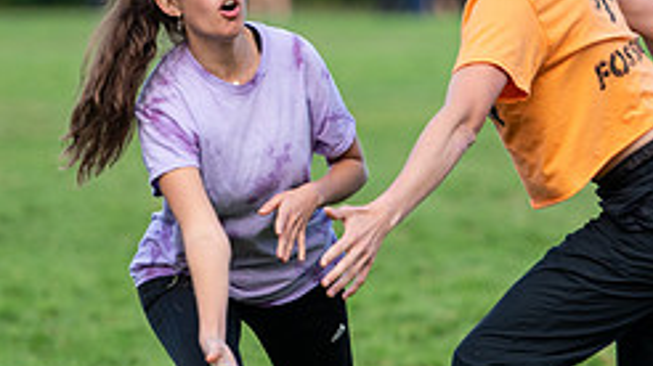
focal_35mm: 566
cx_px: 539
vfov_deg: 2.1
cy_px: 277
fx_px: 9794
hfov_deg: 3.8
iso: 320
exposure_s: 1/1600
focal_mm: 165
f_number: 2.8
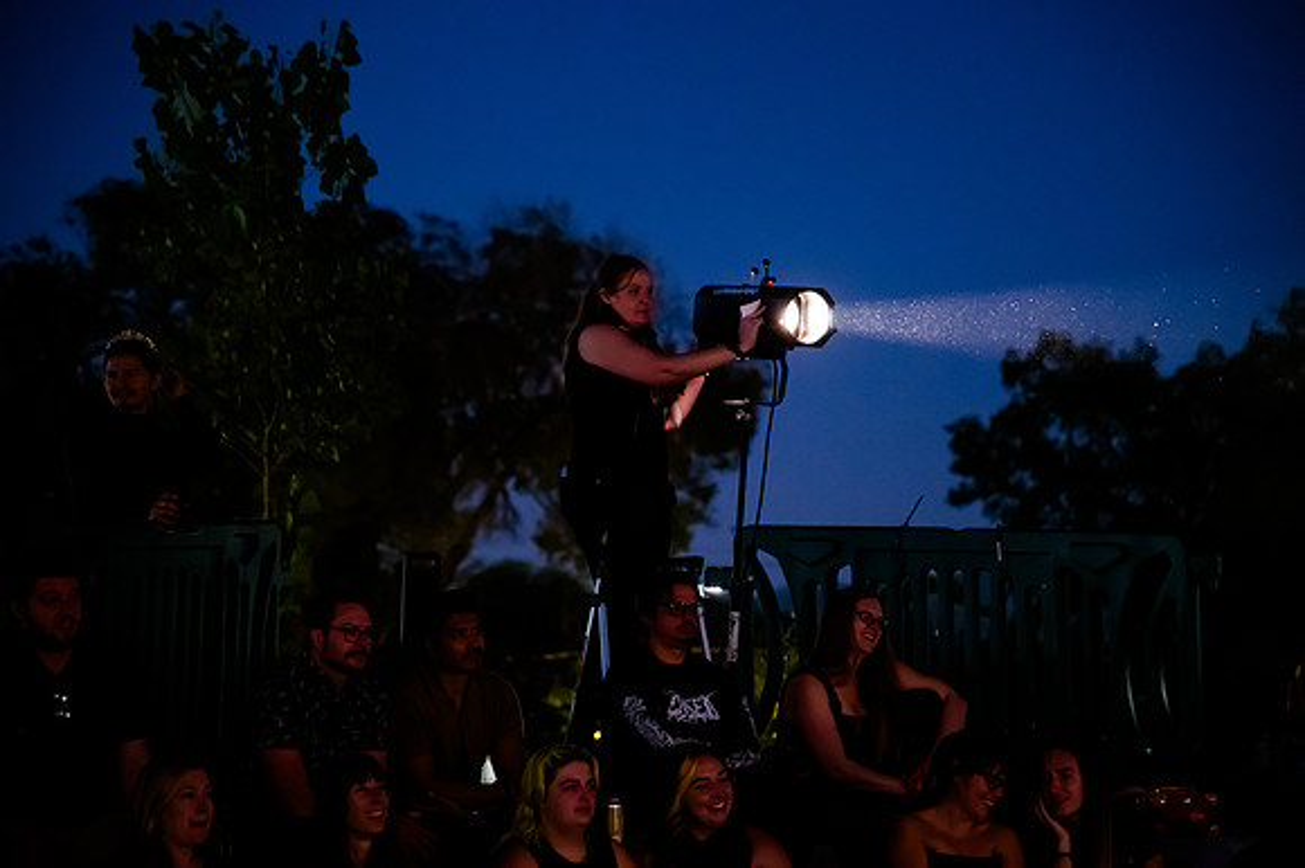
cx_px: 678
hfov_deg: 16.4
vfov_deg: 11.0
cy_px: 417
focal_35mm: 125
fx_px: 4517
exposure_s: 1/50
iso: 10000
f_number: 4
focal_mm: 120
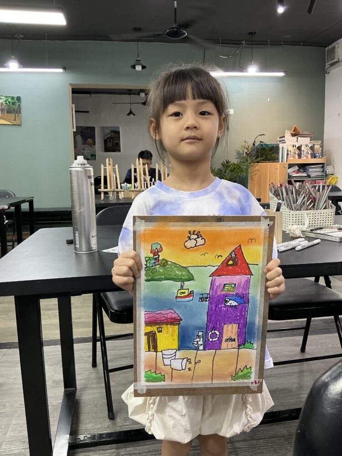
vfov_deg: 63.4
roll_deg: +1.0
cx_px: 171
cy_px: 228
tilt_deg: -7.7
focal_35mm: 28
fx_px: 369
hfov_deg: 49.7
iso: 80
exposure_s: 1/60
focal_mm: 3
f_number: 1.8
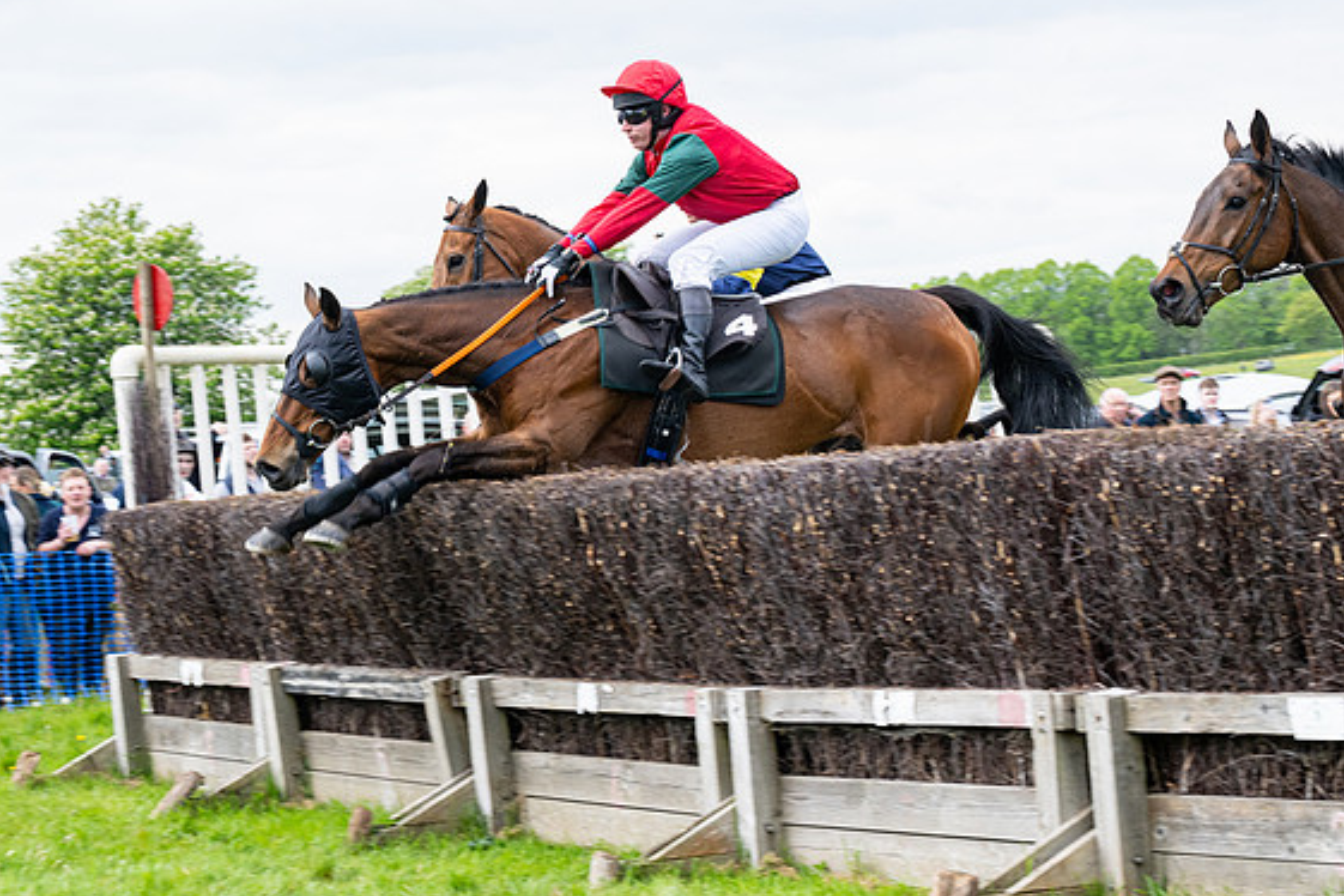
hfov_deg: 21.0
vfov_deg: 14.1
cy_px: 415
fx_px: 3621
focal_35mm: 97
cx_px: 663
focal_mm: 70
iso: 400
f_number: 9
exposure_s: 1/400
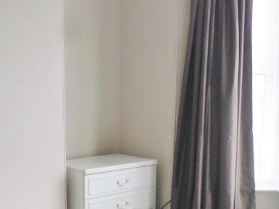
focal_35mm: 64
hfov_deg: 30.3
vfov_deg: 22.1
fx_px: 516
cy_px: 208
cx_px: 143
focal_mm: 4.3
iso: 400
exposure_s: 1/60
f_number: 2.8
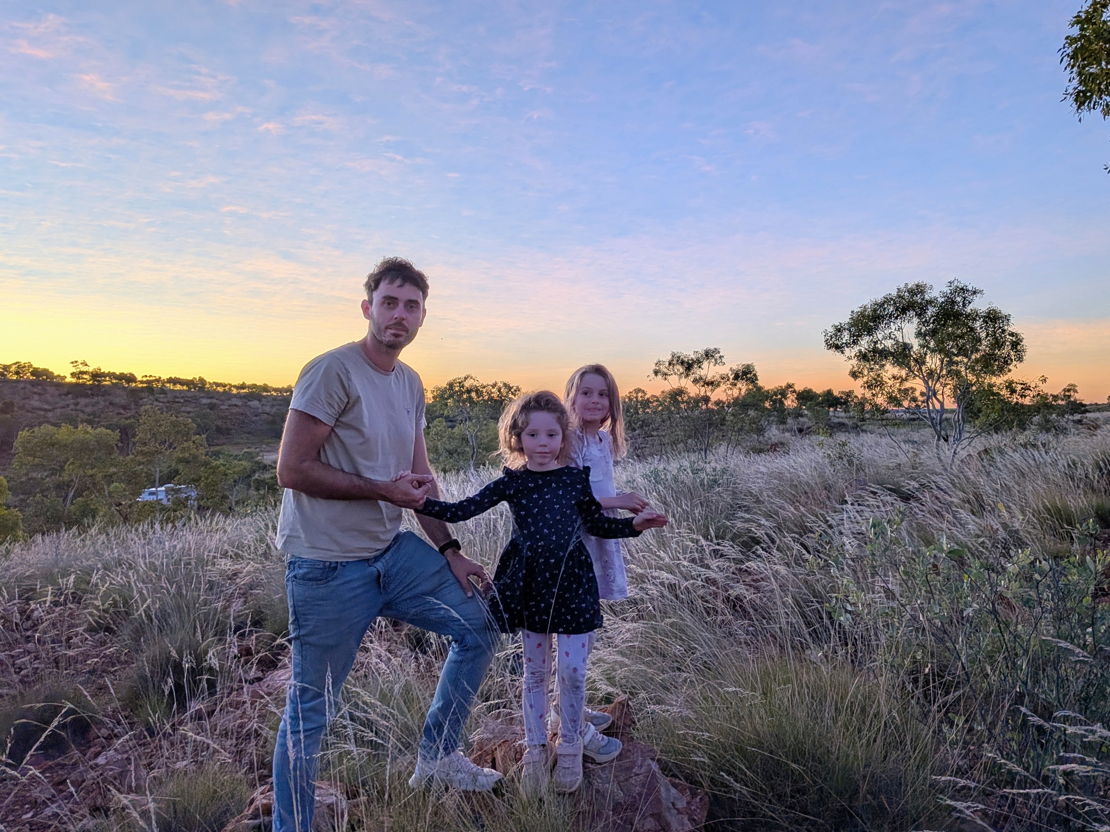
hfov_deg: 61.5
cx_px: 622
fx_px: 930
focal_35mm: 29
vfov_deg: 48.1
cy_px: 361
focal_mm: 4.53
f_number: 1.7
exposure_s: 1/100
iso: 34
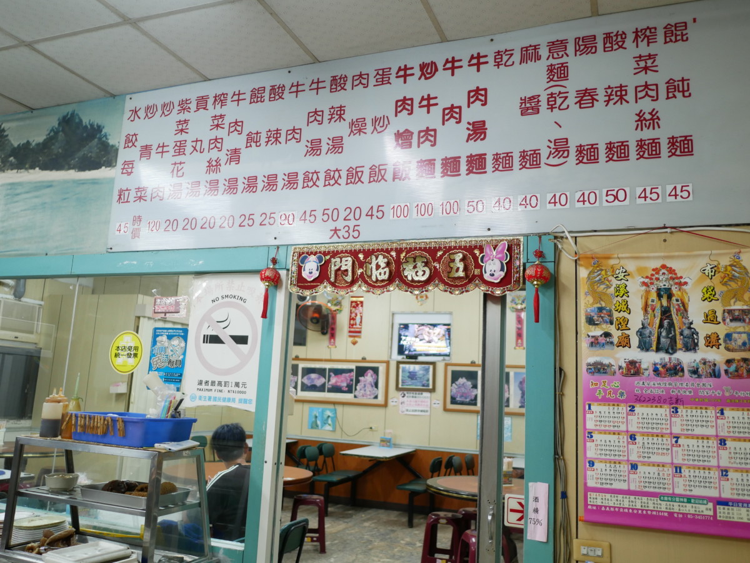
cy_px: 282
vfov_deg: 46.8
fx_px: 650
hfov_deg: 59.9
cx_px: 375
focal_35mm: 30
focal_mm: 15
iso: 400
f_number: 1.7
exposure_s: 1/60
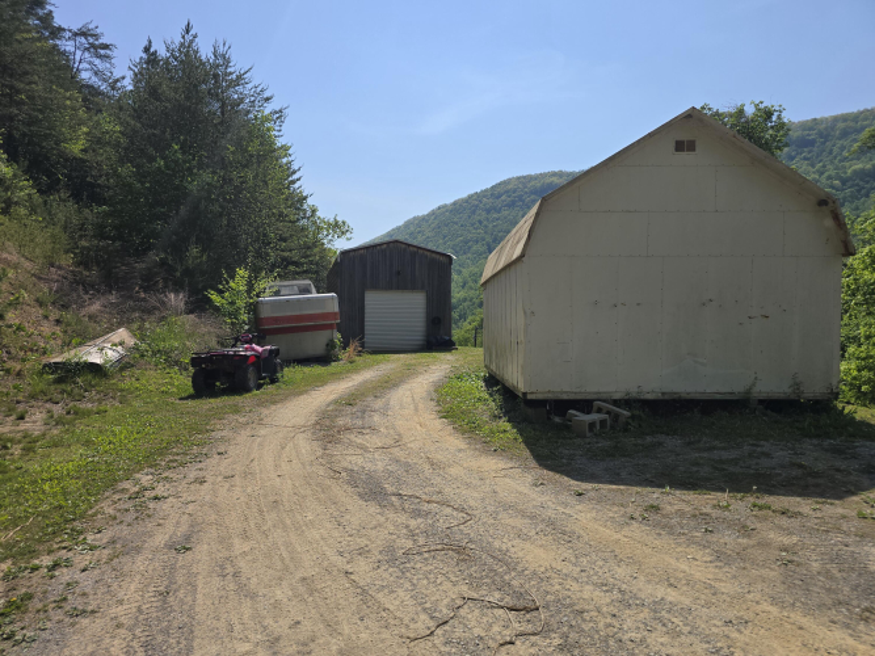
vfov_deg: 58.9
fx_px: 581
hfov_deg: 73.9
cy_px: 328
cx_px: 438
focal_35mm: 23
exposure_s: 1/1304
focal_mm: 6.3
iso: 12
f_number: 1.7
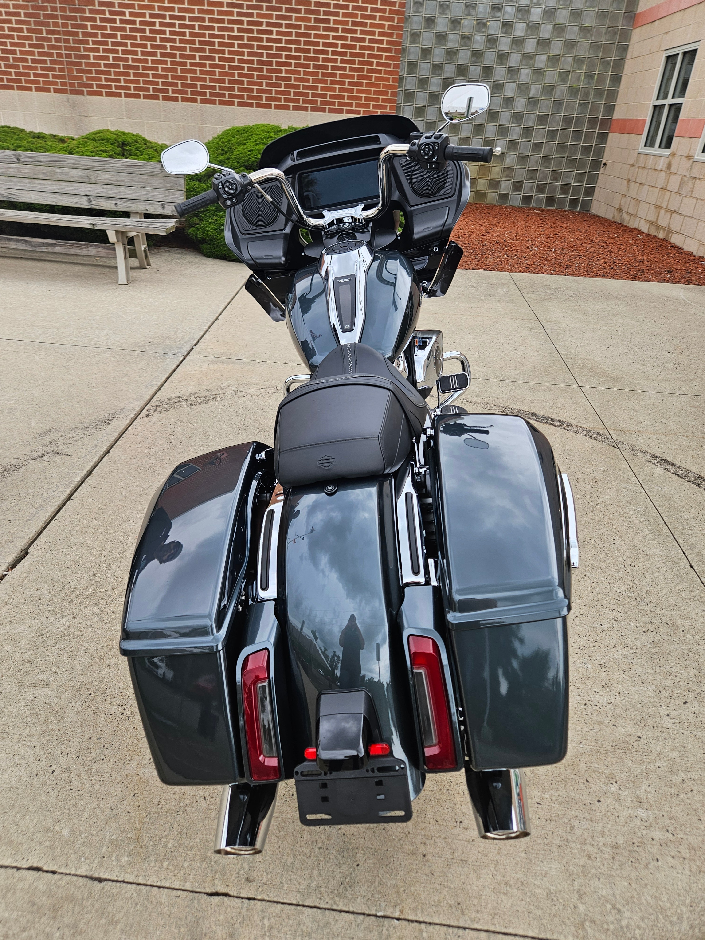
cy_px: 470
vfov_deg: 73.9
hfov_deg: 58.9
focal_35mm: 23
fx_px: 625
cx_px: 352
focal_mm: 5.4
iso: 32
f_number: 1.8
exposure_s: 1/180
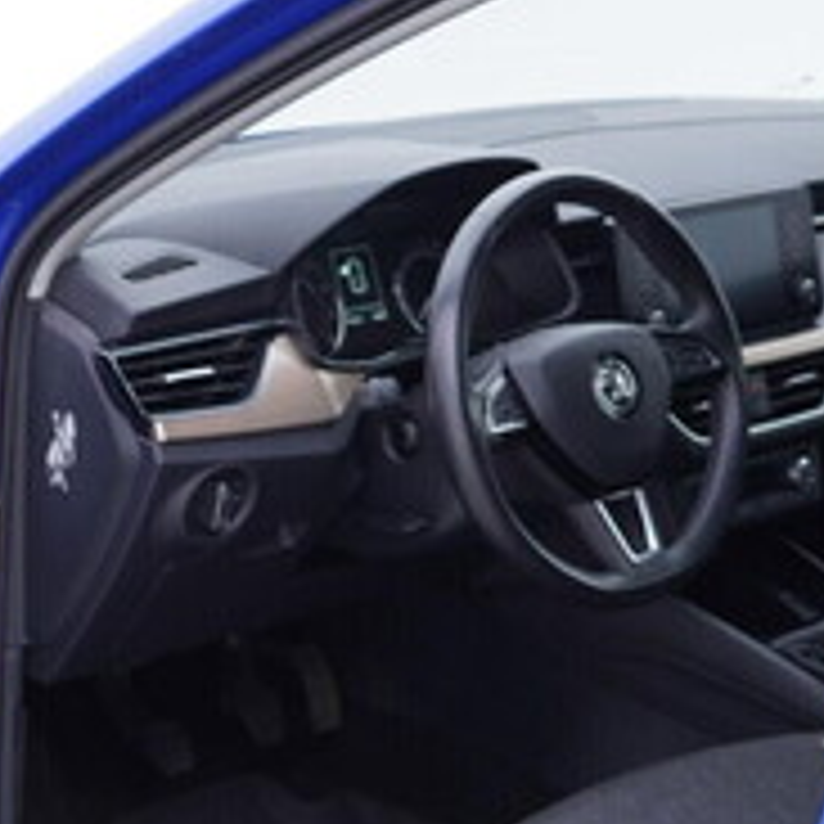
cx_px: 36
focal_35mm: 92
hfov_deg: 18.5
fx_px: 2478
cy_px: 642
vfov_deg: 18.7
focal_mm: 24
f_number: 3.2
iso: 125
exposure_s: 1/40
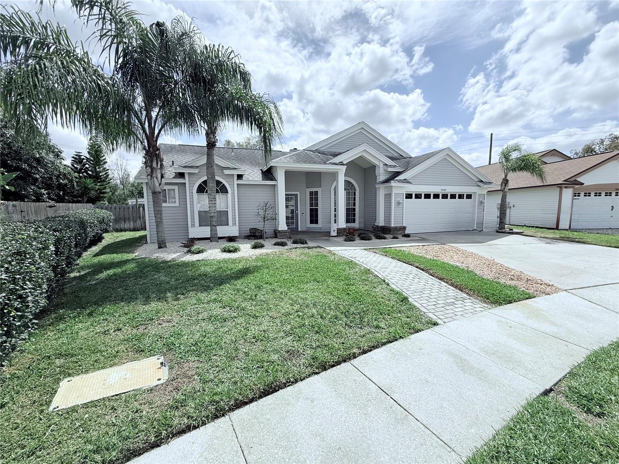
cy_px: 232
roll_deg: -0.3
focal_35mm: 14
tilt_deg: -4.7
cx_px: 310
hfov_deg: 102.1
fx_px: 250
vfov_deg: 85.7
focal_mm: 2.22
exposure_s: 1/2320
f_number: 2.2
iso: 50
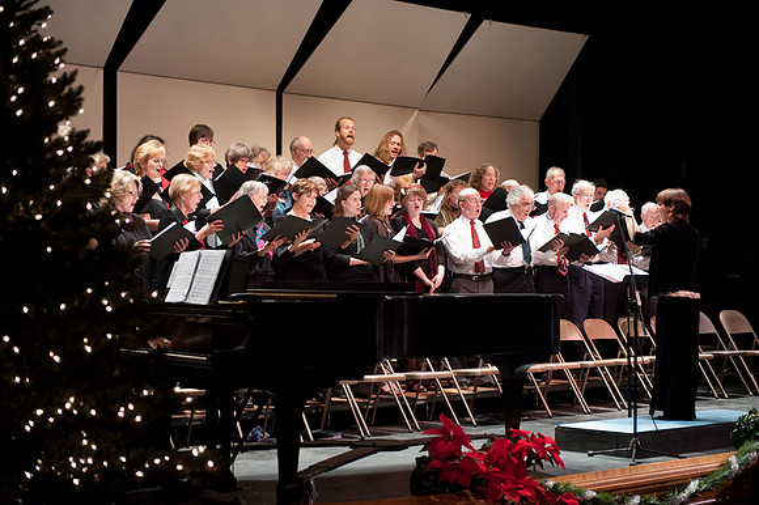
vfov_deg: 19.4
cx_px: 380
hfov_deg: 28.9
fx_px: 1475
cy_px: 252
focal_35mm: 70
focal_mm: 70
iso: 2000
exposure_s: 1/100
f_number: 2.8
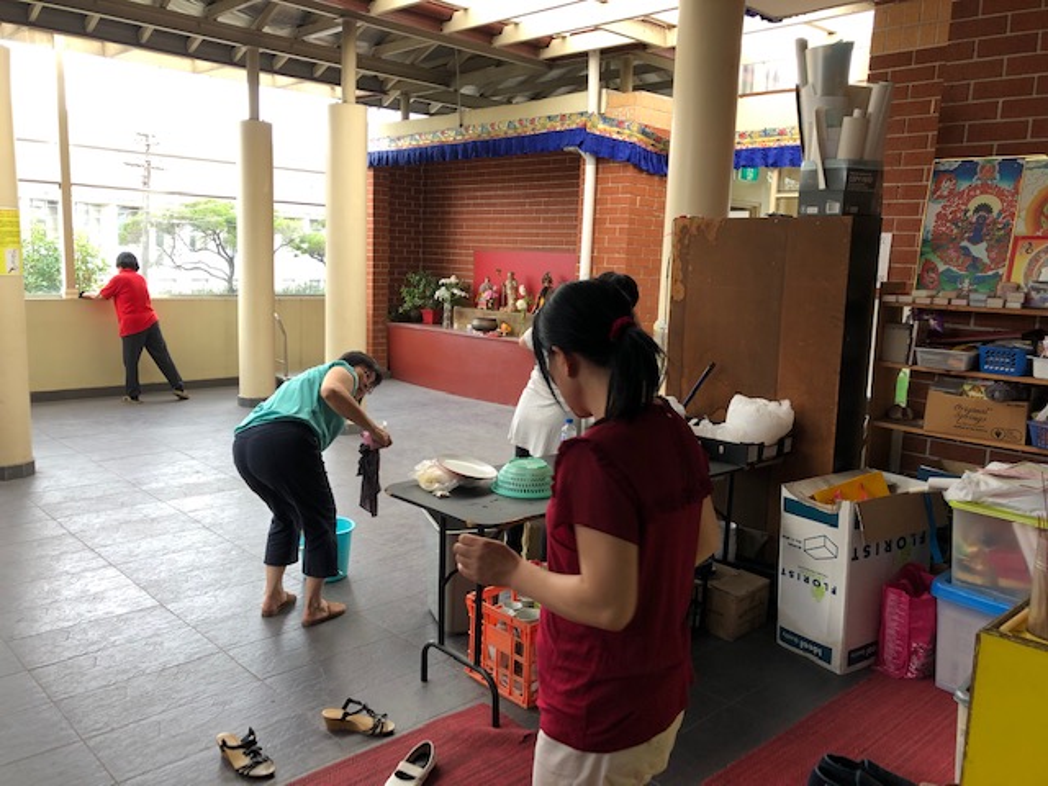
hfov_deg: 63.4
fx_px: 848
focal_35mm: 28
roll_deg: -1.2
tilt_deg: -10.4
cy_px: 393
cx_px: 524
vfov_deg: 49.7
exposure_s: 1/100
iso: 32
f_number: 1.8
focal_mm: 3.99
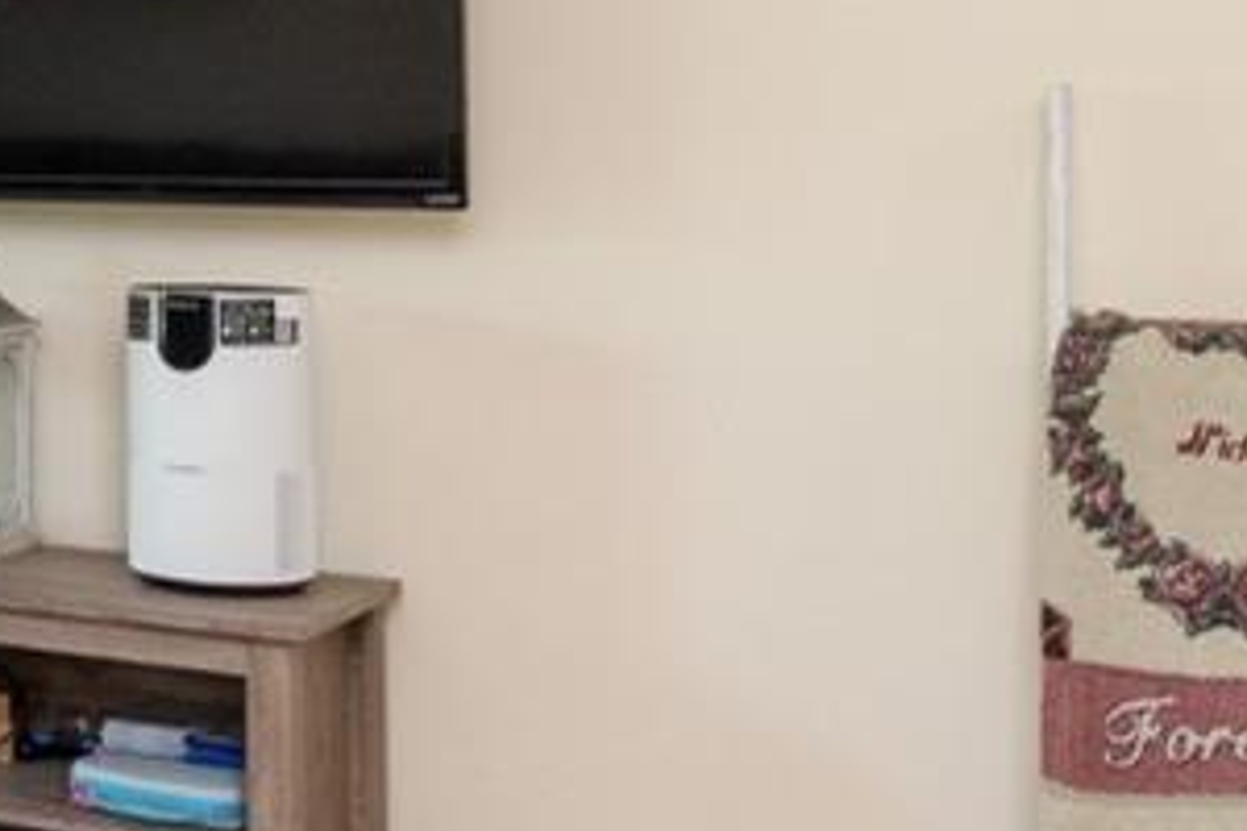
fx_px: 2598
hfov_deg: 21.6
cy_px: 150
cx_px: -732
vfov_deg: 18.0
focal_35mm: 75
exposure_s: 1/200
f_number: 4
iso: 800
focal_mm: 15
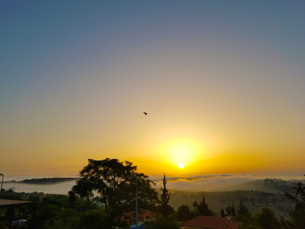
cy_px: 114
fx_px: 229
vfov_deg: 53.1
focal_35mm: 26
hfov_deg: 67.3
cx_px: 152
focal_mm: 4.2
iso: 50
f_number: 1.7
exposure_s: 1/2036
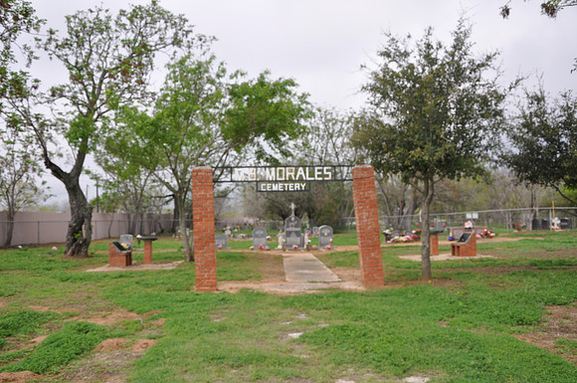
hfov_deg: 51.3
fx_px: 600
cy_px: 192
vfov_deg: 35.4
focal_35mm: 38
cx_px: 288
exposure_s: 1/125
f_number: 5.6
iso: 200
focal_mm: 25
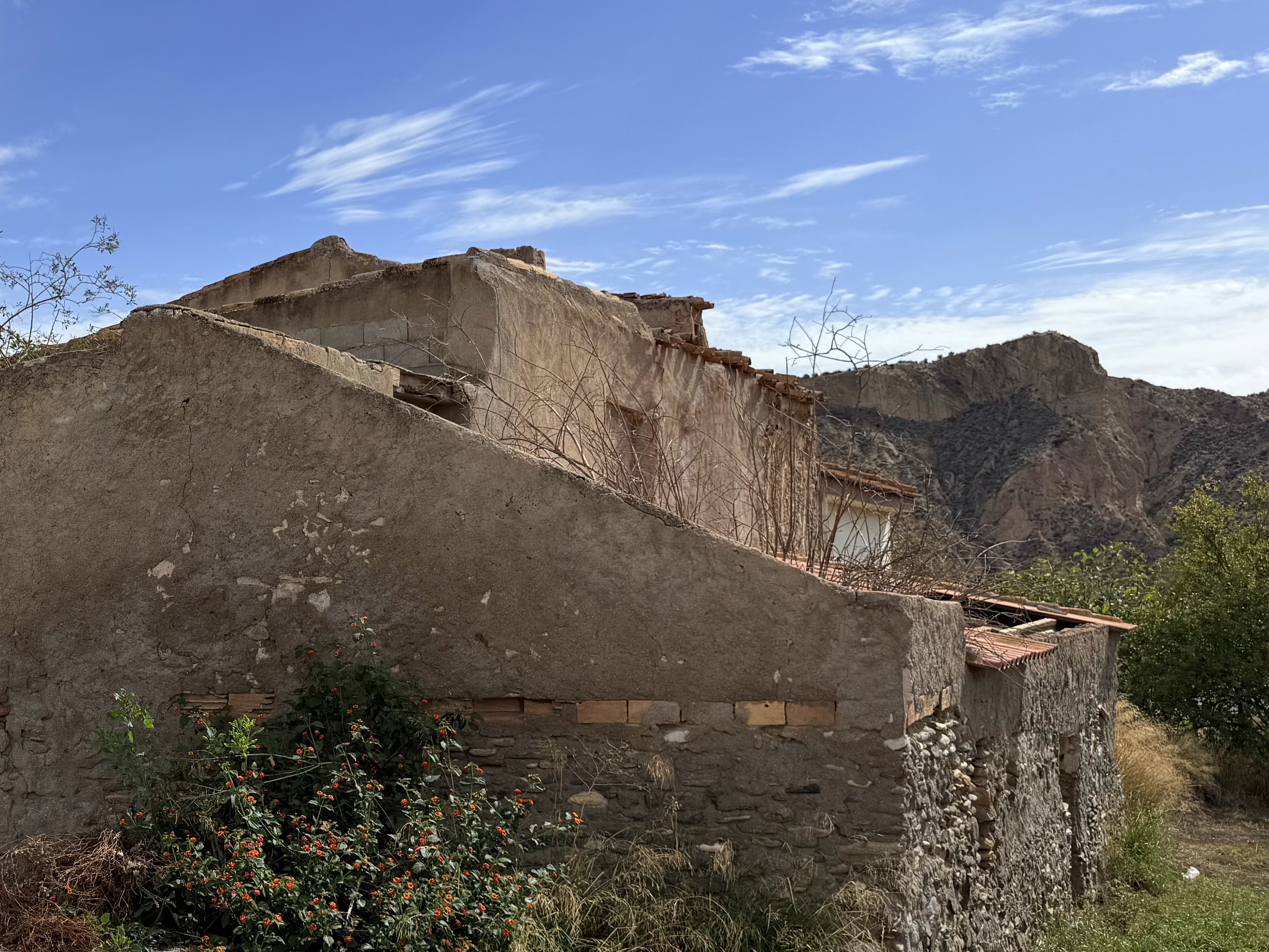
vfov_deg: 35.1
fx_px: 1503
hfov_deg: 43.1
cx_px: 210
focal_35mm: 41
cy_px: 472
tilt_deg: +3.7
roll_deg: -0.2
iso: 80
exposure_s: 1/7353
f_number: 1.78
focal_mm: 6.76
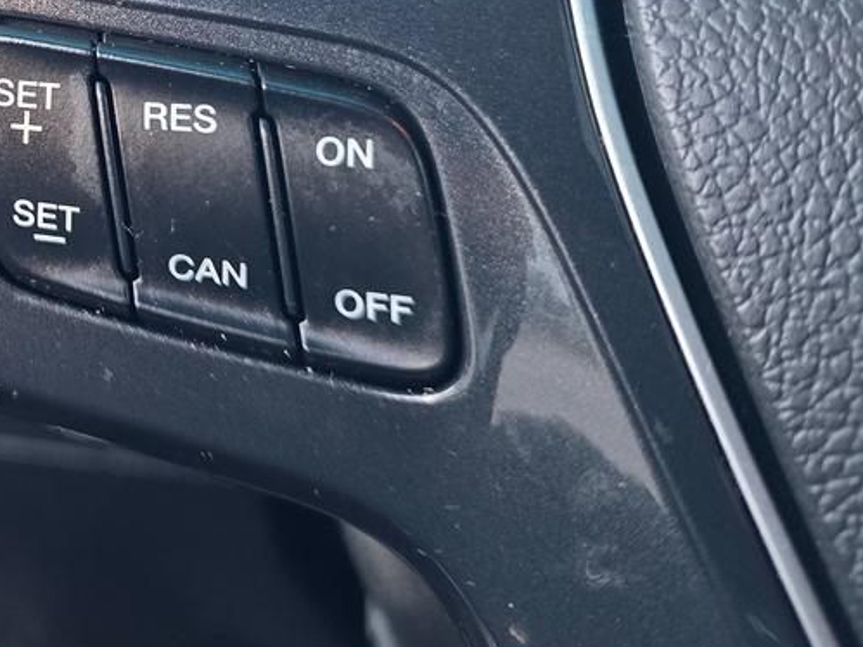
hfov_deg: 29.4
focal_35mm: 59
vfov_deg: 23.2
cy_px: -76
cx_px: -92
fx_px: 1471
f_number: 1.7
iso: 320
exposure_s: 1/120
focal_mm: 6.25
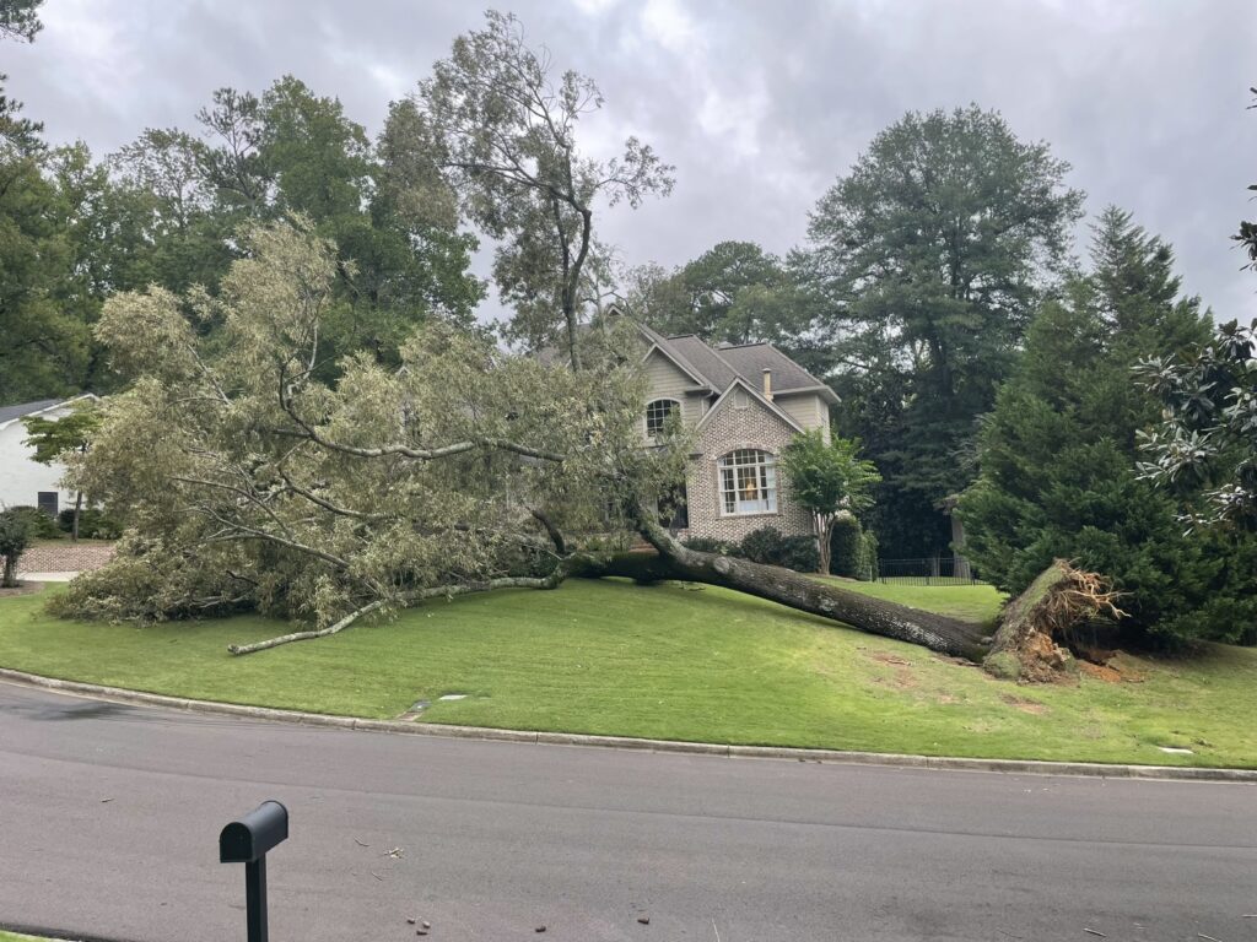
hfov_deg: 67.3
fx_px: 944
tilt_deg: +3.8
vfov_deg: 53.1
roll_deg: +3.9
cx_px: 628
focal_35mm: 26
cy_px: 471
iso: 32
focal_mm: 4.2
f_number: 1.6
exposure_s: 1/389
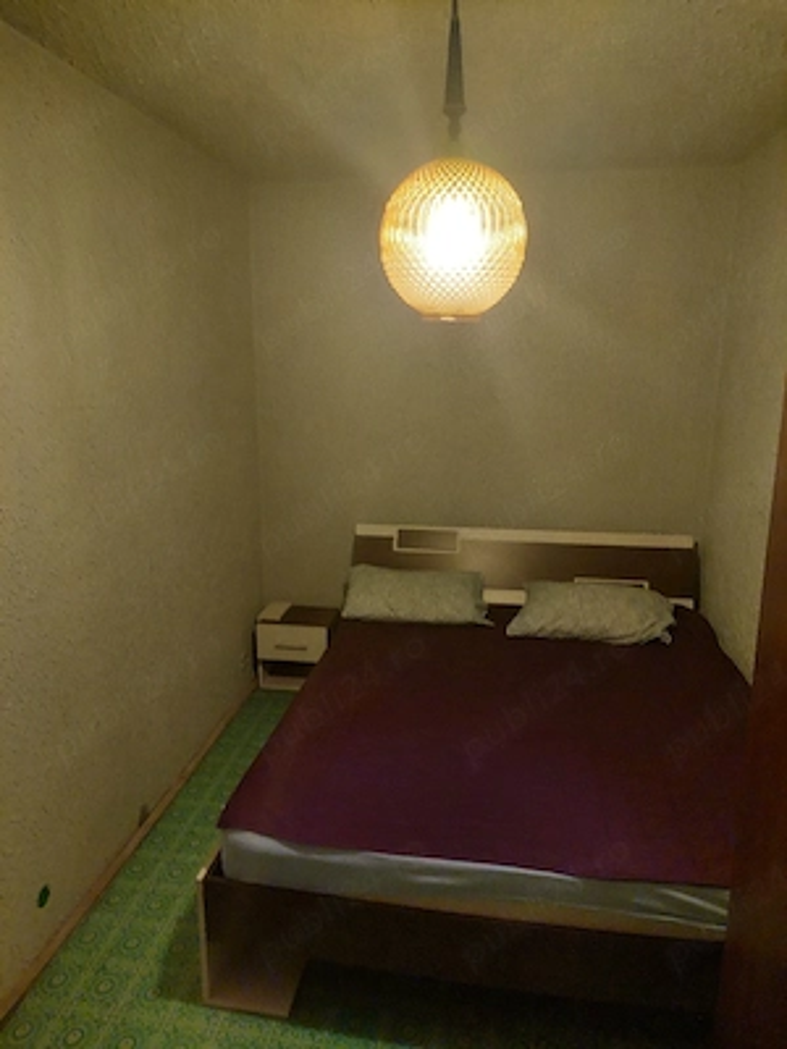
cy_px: 524
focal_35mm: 24
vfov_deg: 71.6
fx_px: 728
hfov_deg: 56.8
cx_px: 394
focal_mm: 5.23
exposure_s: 1/40
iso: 500
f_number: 1.8
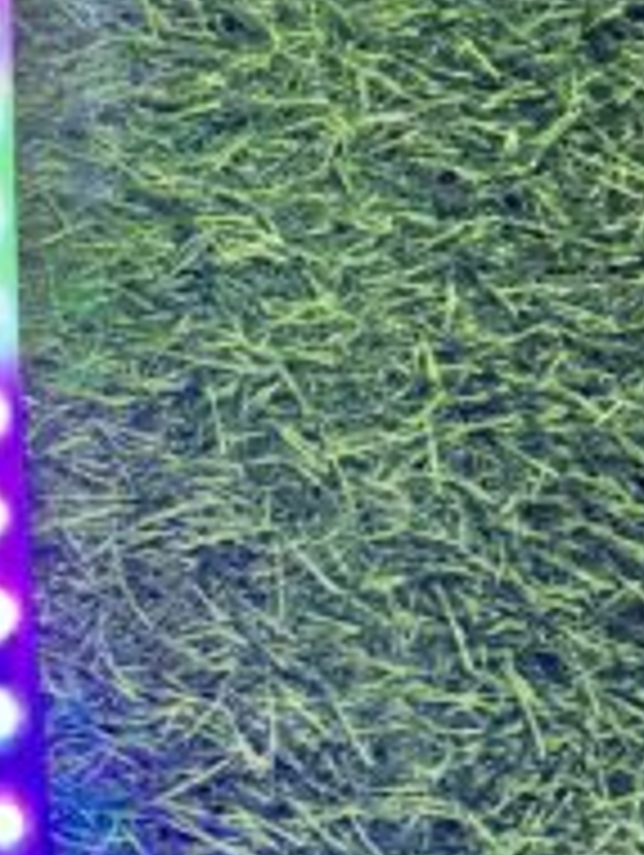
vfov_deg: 19.0
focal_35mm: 101
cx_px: 36
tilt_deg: -77.6
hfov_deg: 14.5
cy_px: 27
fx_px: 2500
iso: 125
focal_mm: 6.76
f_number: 1.78
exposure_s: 1/50
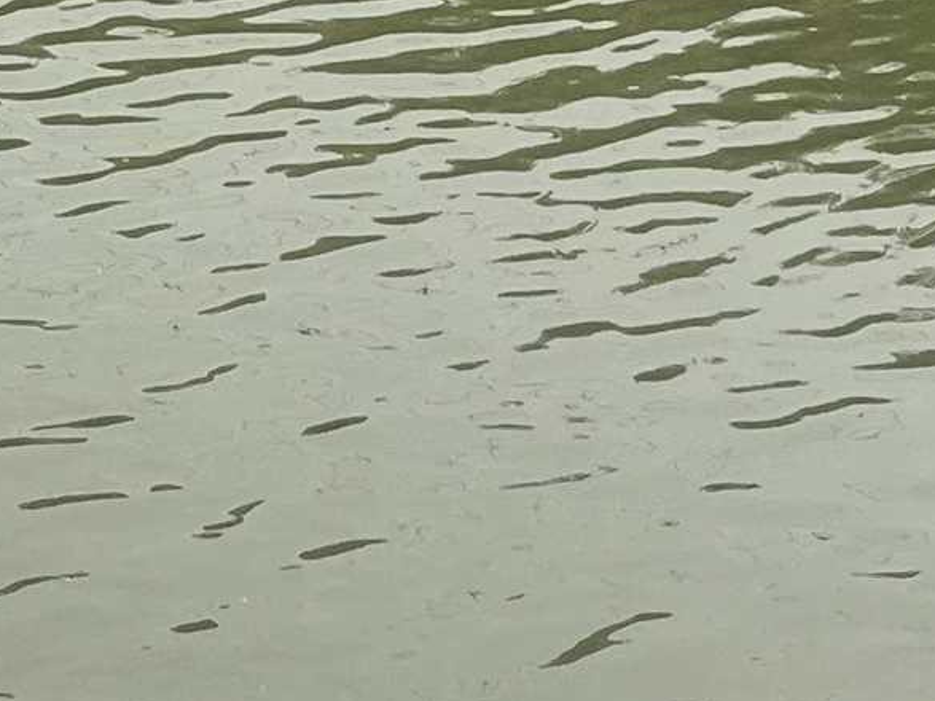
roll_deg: +1.3
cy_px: -551
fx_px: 3673
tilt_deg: -10.4
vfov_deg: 10.3
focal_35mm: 136
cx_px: 40
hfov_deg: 14.3
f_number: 1.6
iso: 50
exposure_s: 1/1056
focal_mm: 5.1
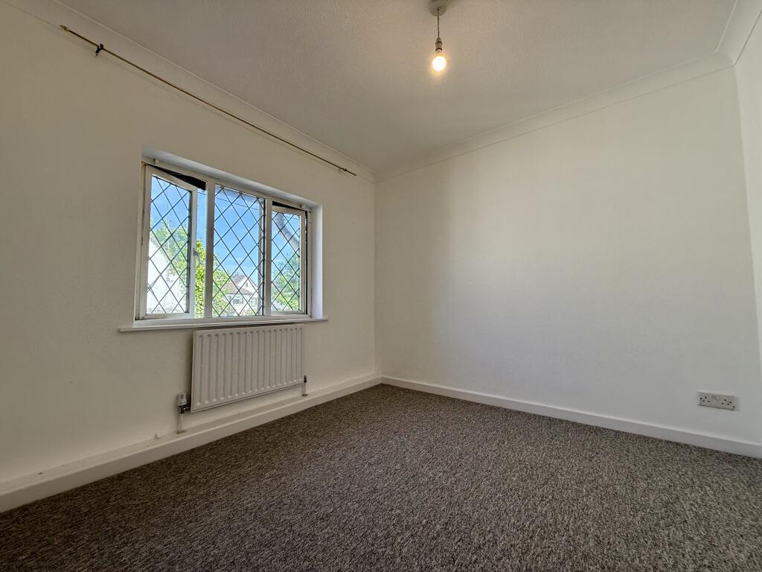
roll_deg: -0.3
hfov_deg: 102.1
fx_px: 308
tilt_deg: +3.7
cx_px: 381
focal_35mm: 14
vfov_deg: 85.7
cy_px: 286
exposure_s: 1/199
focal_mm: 2.22
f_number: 2.2
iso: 64
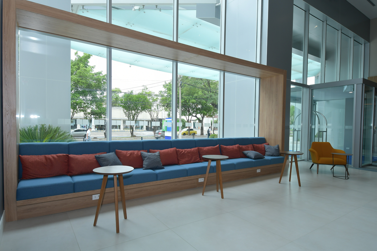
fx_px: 220
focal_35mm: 21
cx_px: 188
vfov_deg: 59.5
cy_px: 126
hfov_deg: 81.2
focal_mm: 14
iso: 160
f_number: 9
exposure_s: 1/50
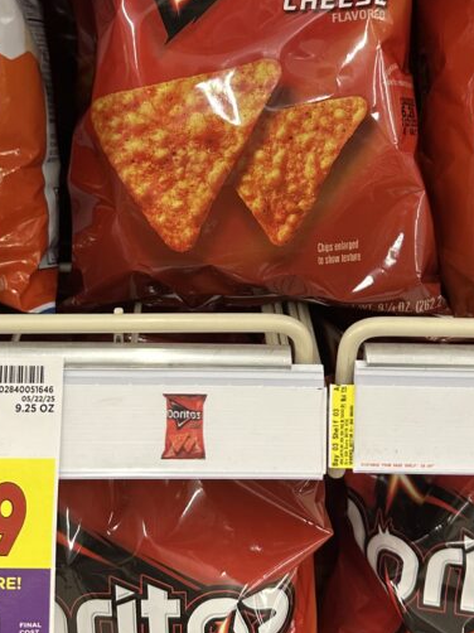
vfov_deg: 38.3
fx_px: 895
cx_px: 223
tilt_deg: -26.5
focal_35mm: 49
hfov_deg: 29.6
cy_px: 194
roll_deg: -3.3
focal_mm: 6.86
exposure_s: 1/70
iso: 200
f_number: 1.78
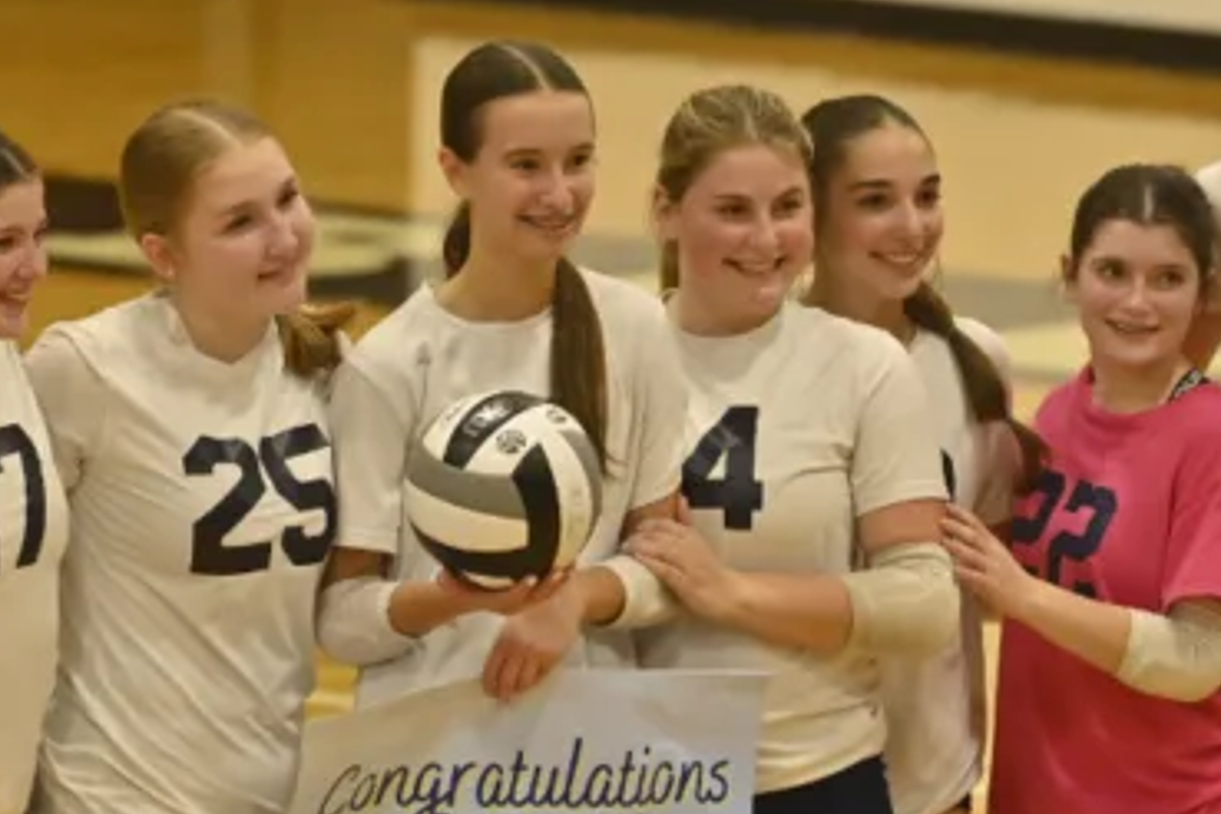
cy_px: 745
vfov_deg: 3.4
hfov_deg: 5.1
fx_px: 13803
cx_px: 508
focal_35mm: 407
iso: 2500
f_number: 5
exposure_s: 1/800
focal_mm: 200
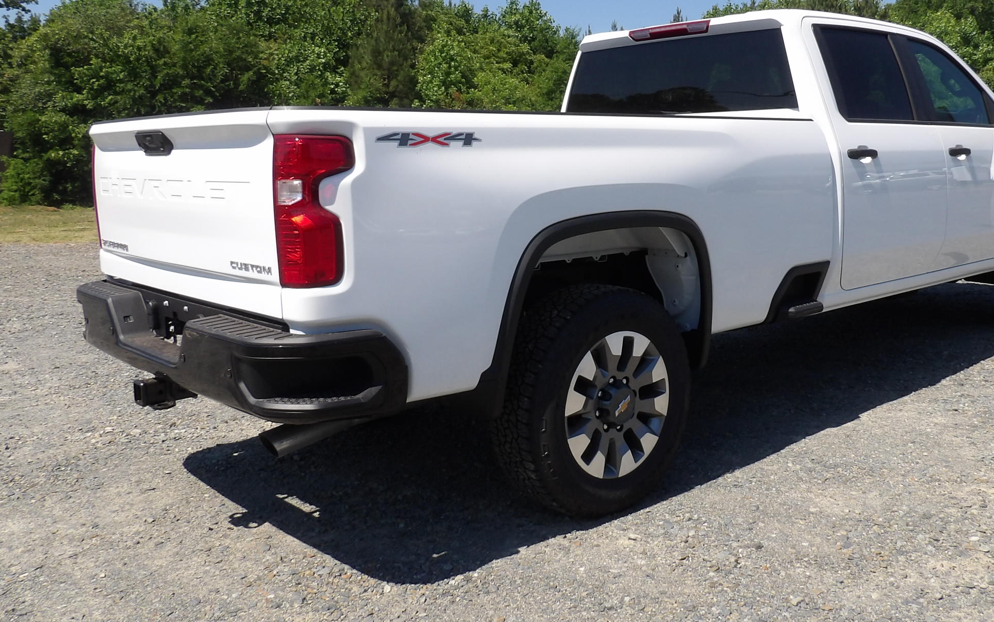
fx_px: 921
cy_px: 245
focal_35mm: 34
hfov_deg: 56.2
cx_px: 600
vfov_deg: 37.1
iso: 100
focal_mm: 4.3
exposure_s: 1/526
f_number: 4.6
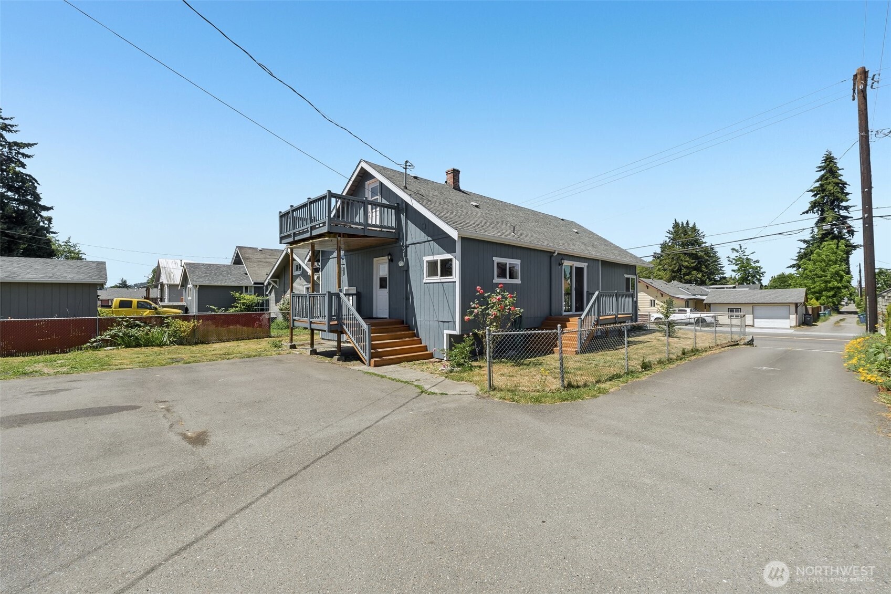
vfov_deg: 77.3
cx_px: 446
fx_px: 371
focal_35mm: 15
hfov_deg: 100.4
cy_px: 297
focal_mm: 10
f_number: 9
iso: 100
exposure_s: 1/100
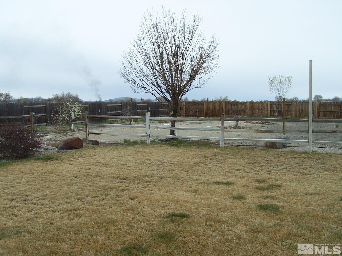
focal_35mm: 38
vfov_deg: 37.7
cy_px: 128
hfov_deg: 49.0
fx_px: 375
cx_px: 171
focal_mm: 6.3
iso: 80
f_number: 4
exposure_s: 1/500
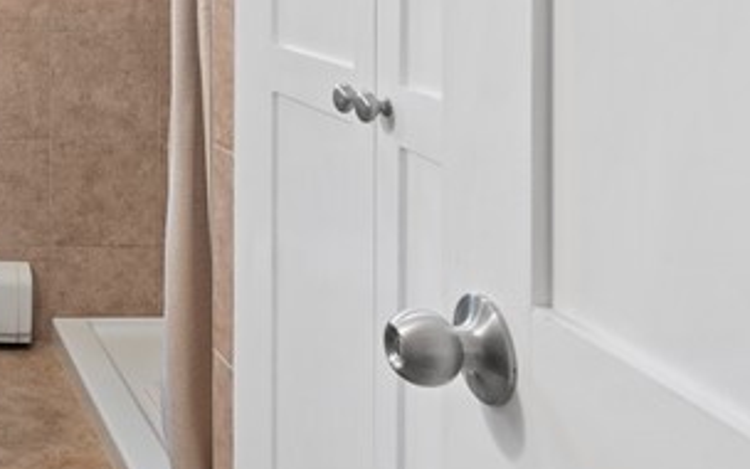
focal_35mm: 51
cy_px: -63
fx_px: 1042
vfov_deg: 23.6
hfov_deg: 32.4
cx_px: -158
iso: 250
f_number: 7.1
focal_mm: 14
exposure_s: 1/2.5
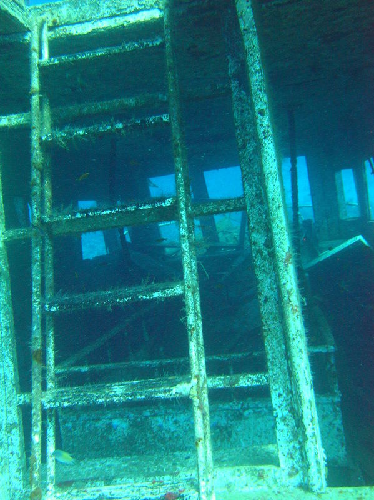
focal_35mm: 34
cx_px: 187
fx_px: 490
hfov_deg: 41.8
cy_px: 250
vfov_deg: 54.0
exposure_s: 1/15
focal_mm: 5.7
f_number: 4.9
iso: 50
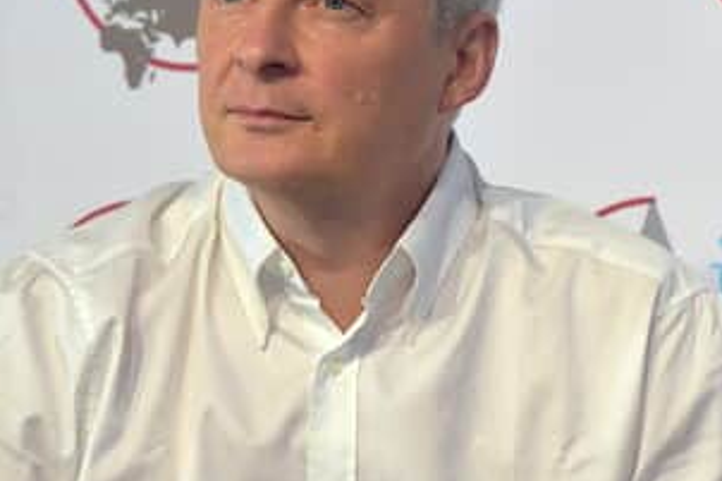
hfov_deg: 7.7
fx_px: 5372
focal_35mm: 268
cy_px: 144
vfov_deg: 5.1
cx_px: 332
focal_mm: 90
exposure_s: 1/200
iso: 800
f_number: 5.3
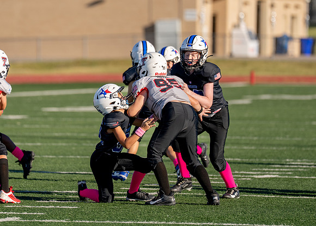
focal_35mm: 367
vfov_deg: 3.9
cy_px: 70
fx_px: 3297
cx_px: 121
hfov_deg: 5.5
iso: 160
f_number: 2.8
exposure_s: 1/3200
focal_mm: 200
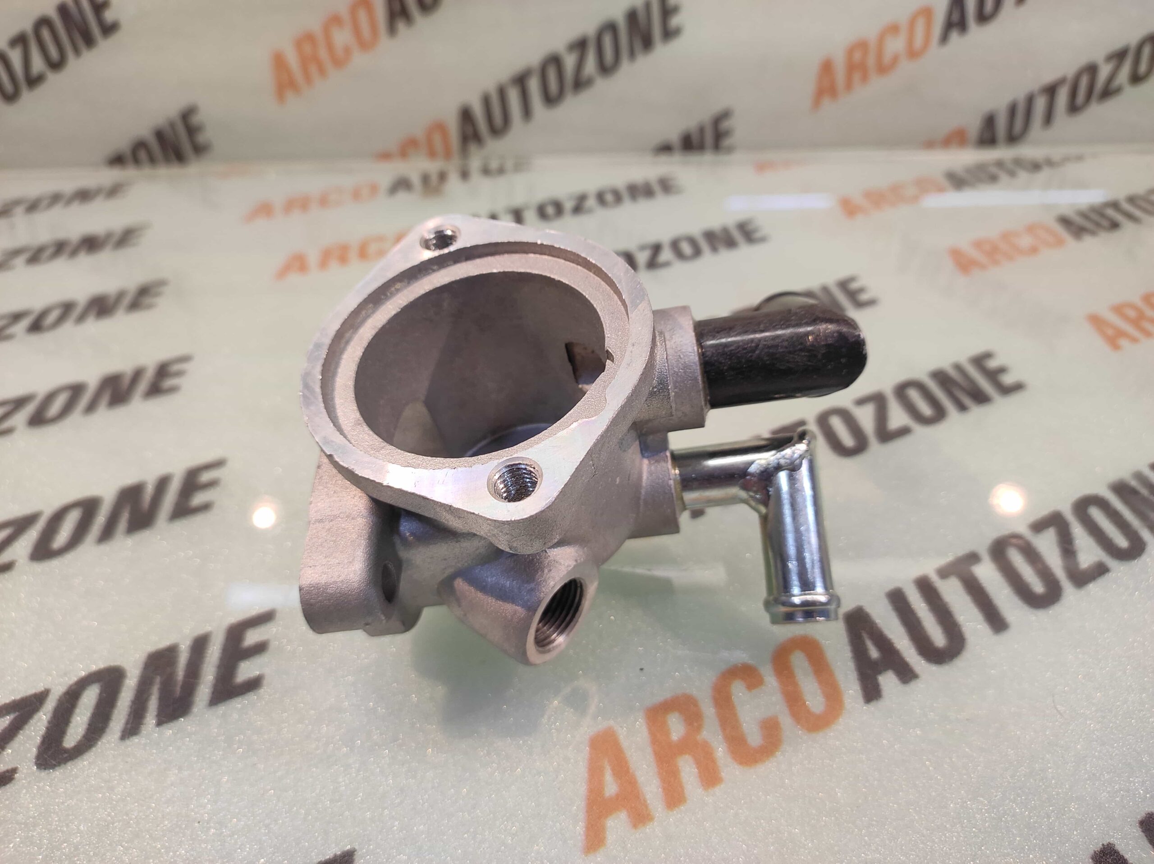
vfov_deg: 74.7
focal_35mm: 17
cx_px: 577
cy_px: 432
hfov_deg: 91.1
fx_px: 566
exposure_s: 1/33
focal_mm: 4.74
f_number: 1.79
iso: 164
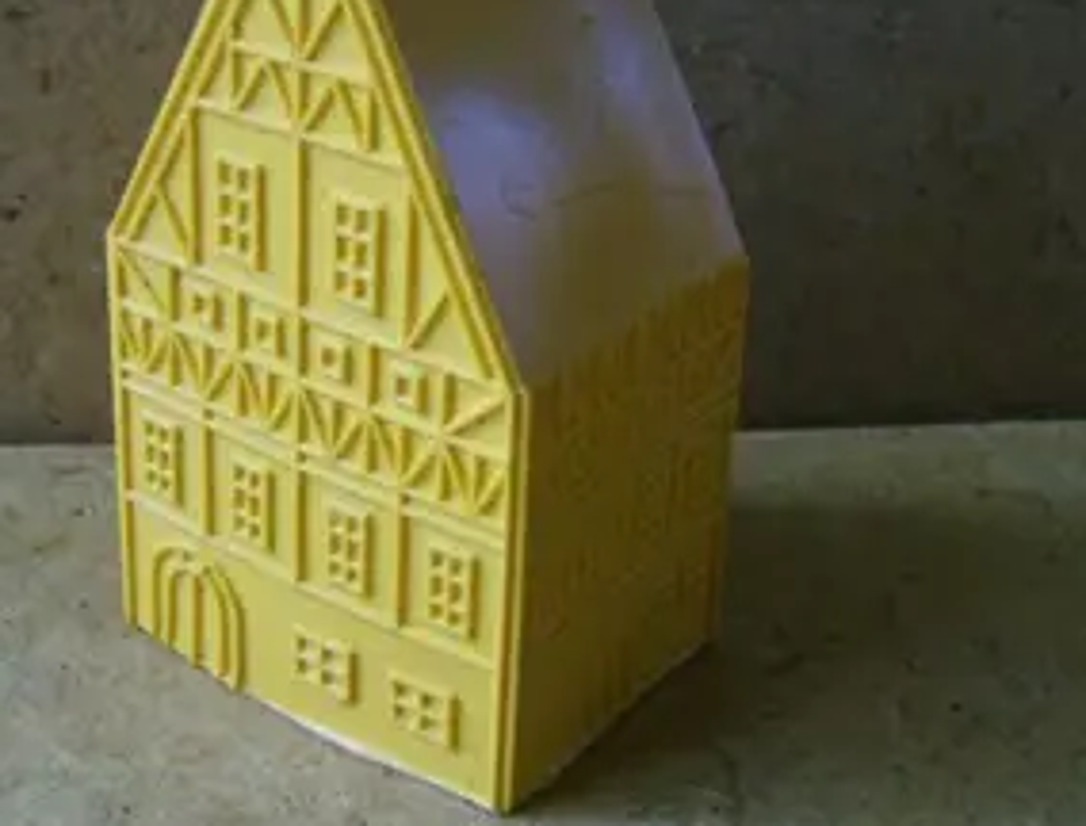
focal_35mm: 60
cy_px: 317
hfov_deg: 31.9
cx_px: 415
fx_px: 1892
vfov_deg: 24.6
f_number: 2.8
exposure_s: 1/75.1
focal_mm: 6
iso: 100
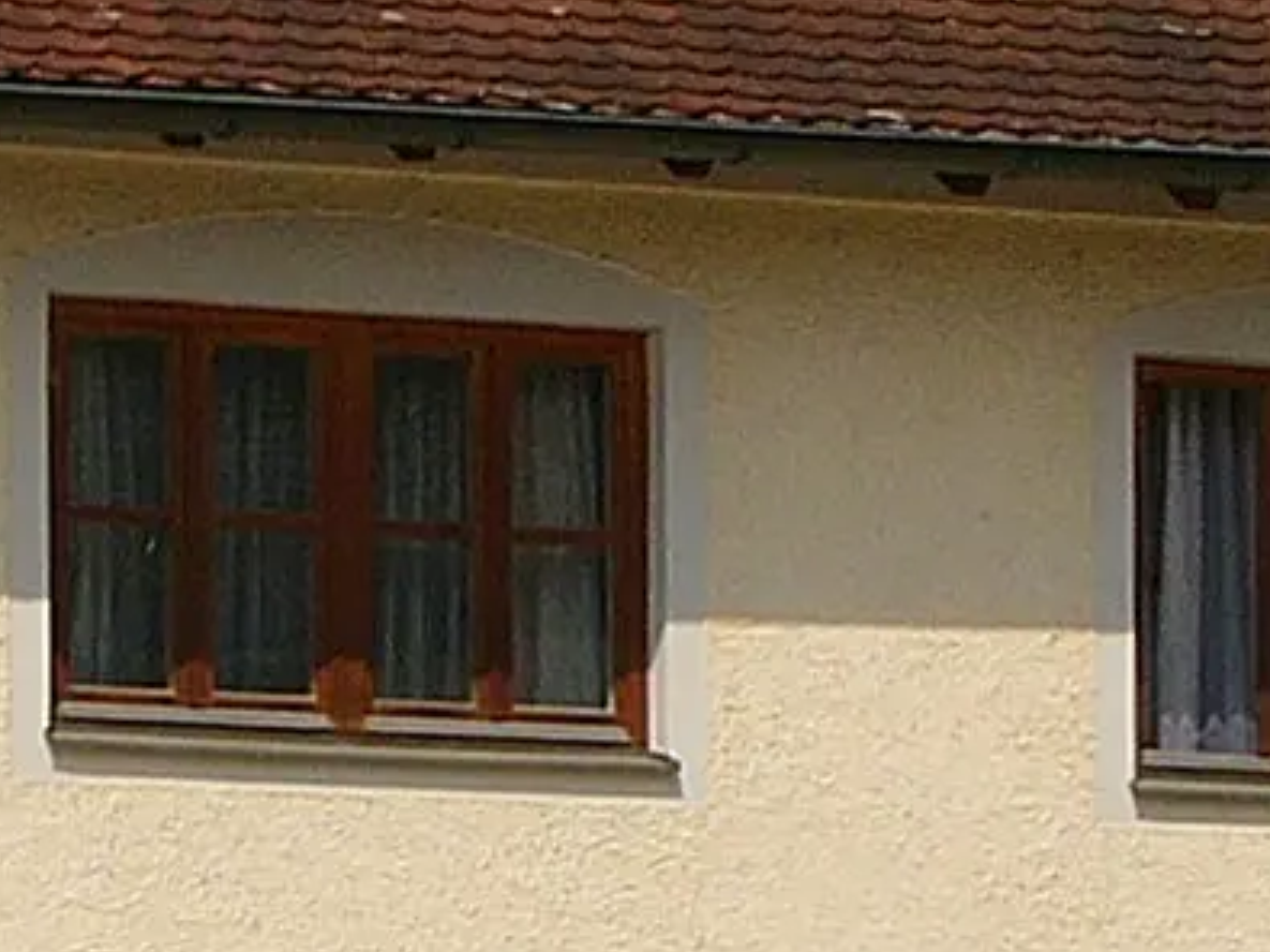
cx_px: -103
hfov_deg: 5.3
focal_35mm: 373
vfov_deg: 4.0
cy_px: -48
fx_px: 13681
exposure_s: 1/640
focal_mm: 10.7
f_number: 5.6
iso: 50
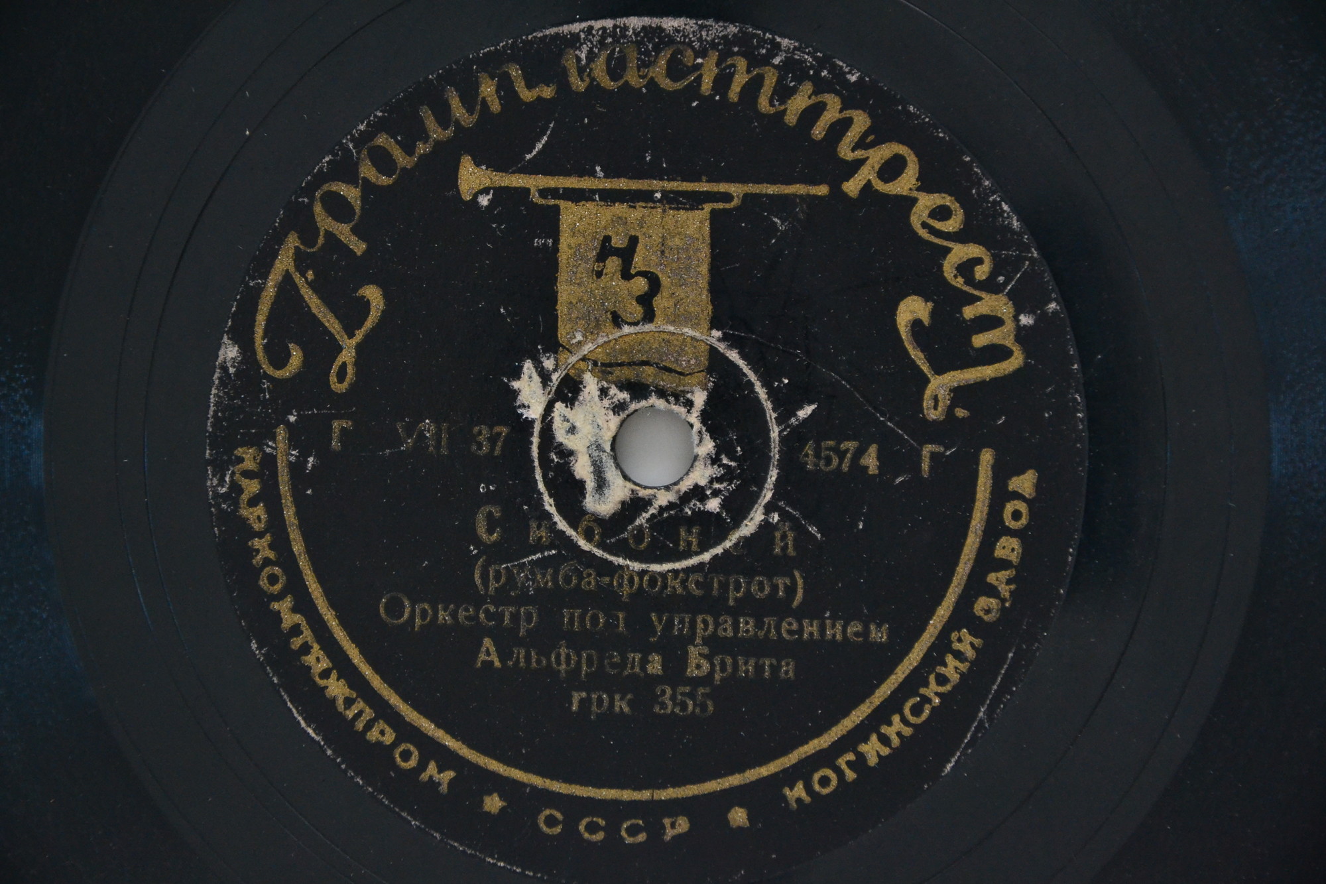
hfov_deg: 13.0
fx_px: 5800
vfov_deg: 8.7
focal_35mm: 158
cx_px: 663
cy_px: 442
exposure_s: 1/200
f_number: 7.1
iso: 1600
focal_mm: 105
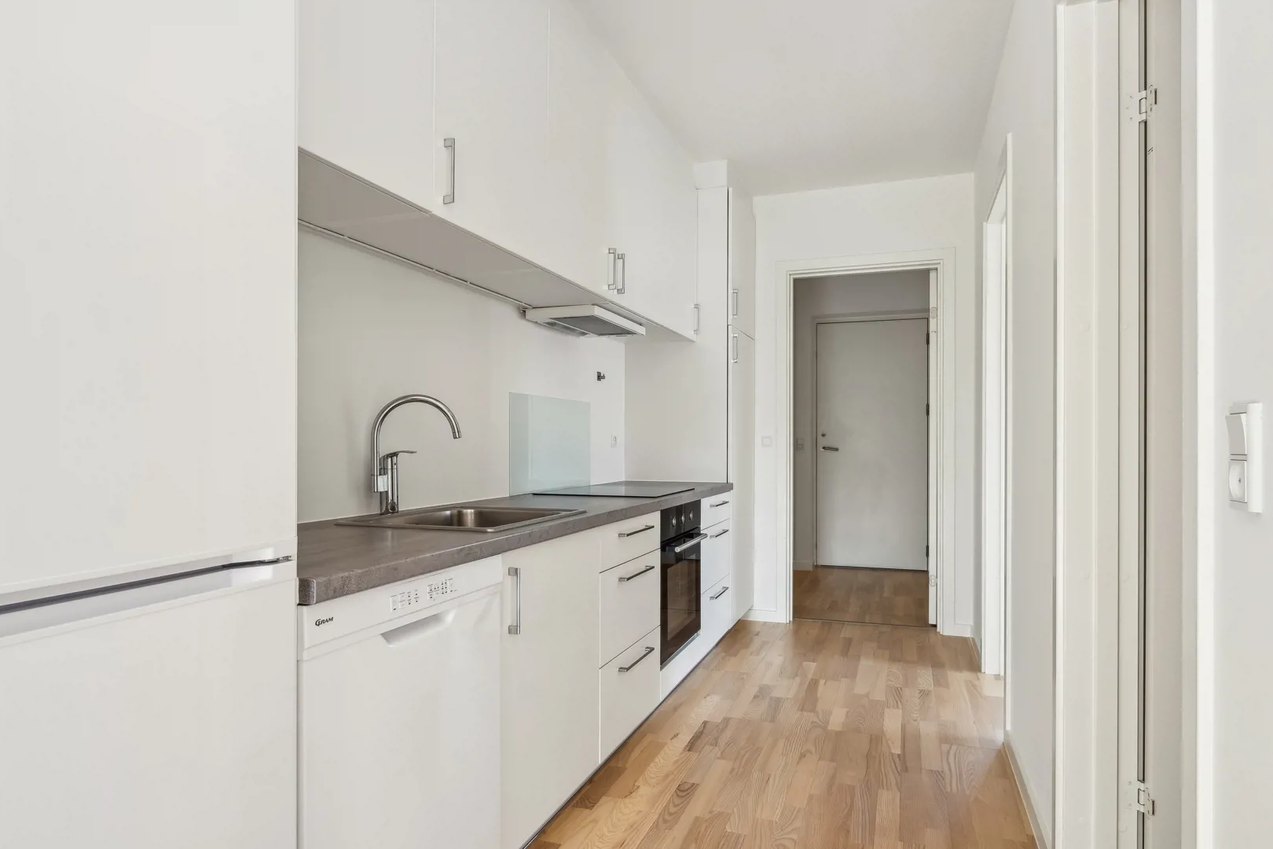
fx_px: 743
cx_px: 636
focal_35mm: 21
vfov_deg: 59.5
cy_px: 424
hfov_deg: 81.2
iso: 160
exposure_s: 1/7
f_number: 10
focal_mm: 13.8
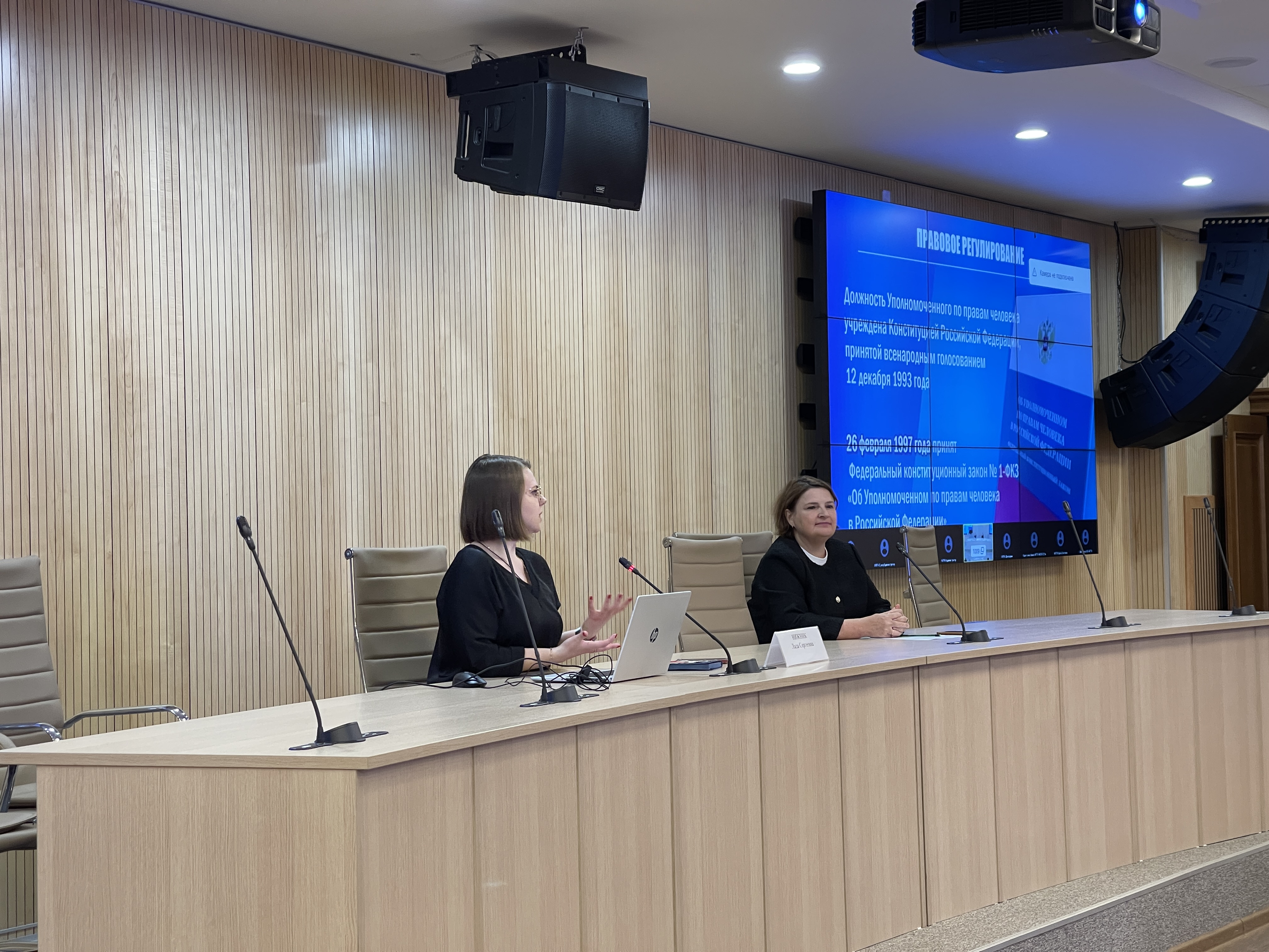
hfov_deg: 30.3
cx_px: 634
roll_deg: +1.7
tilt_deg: +0.8
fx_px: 2346
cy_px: 476
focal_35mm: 64
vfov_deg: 22.9
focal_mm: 7.5
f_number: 2.2
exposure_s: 1/70
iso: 200
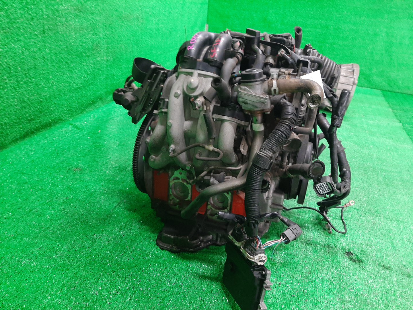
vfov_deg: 53.1
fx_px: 310
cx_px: 206
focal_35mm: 26
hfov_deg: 67.3
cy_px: 155
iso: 190
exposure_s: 1/50
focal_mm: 3.93
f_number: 1.7
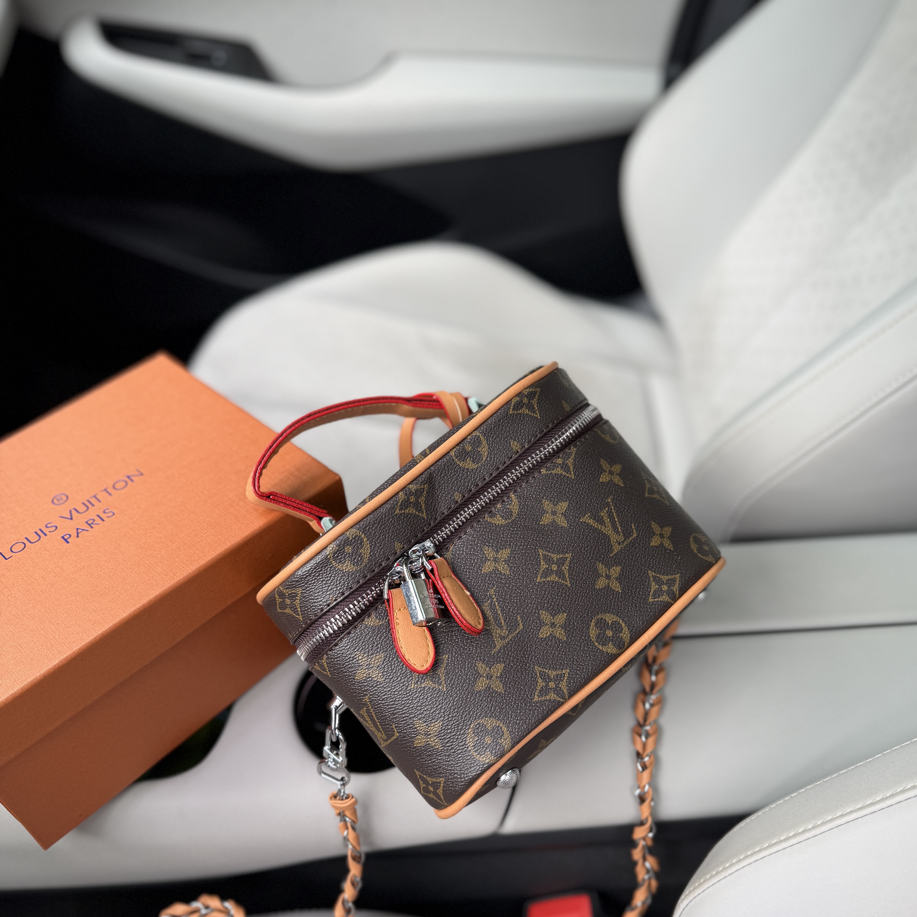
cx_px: 467
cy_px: 511
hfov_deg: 55.6
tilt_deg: -46.5
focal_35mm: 29
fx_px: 869
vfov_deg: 55.5
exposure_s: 1/120
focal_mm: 6.76
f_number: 1.78
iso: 64
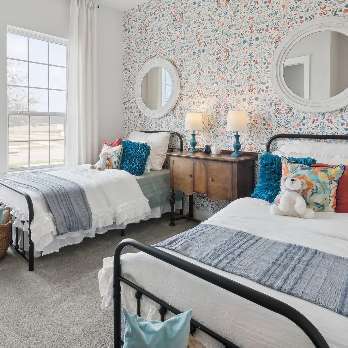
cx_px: 147
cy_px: 127
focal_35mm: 23
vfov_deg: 66.1
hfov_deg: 66.9
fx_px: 262
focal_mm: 7
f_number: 11
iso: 200
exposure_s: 1/15
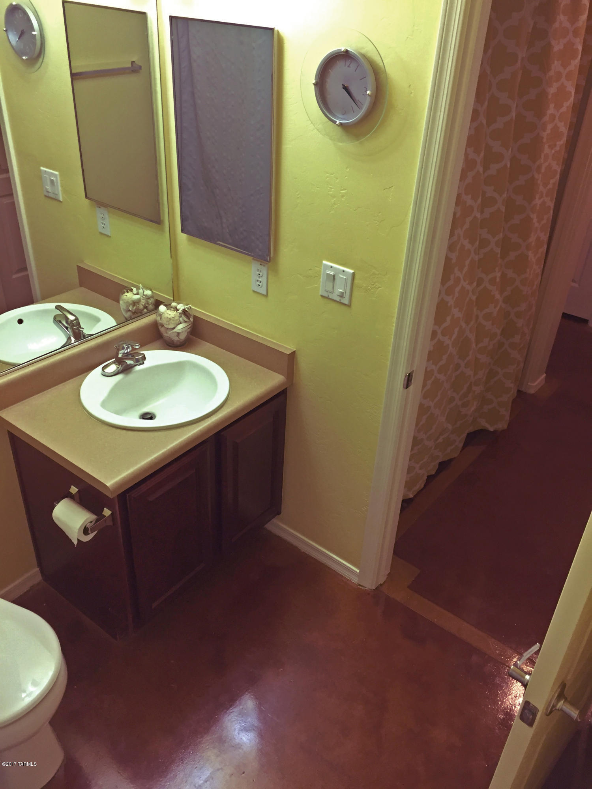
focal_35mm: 29
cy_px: 394
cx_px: 296
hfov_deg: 48.2
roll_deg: -3.8
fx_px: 661
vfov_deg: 61.7
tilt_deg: -32.0
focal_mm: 4.15
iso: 50
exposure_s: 1/30
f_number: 2.2
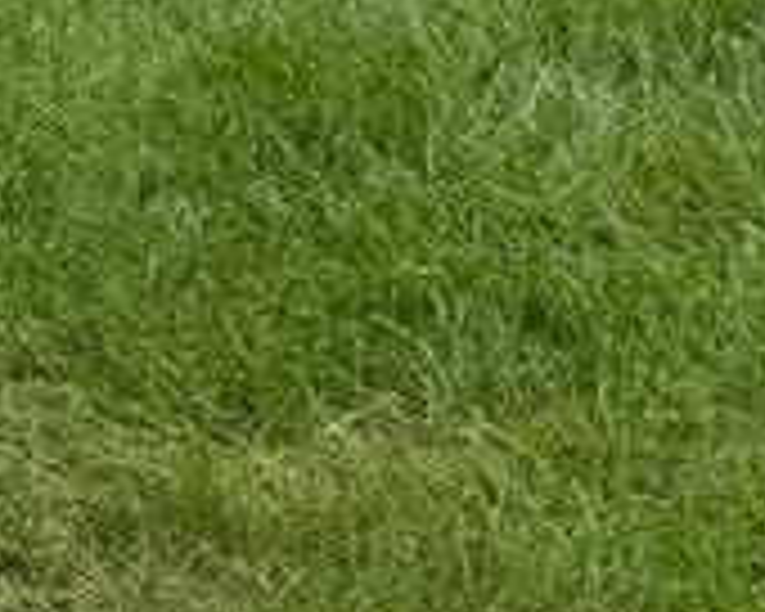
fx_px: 4483
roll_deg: +0.6
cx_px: -1444
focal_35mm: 198
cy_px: -1143
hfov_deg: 8.4
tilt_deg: -1.8
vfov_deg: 7.1
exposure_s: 1/1812
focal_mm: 6.76
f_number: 1.78
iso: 80
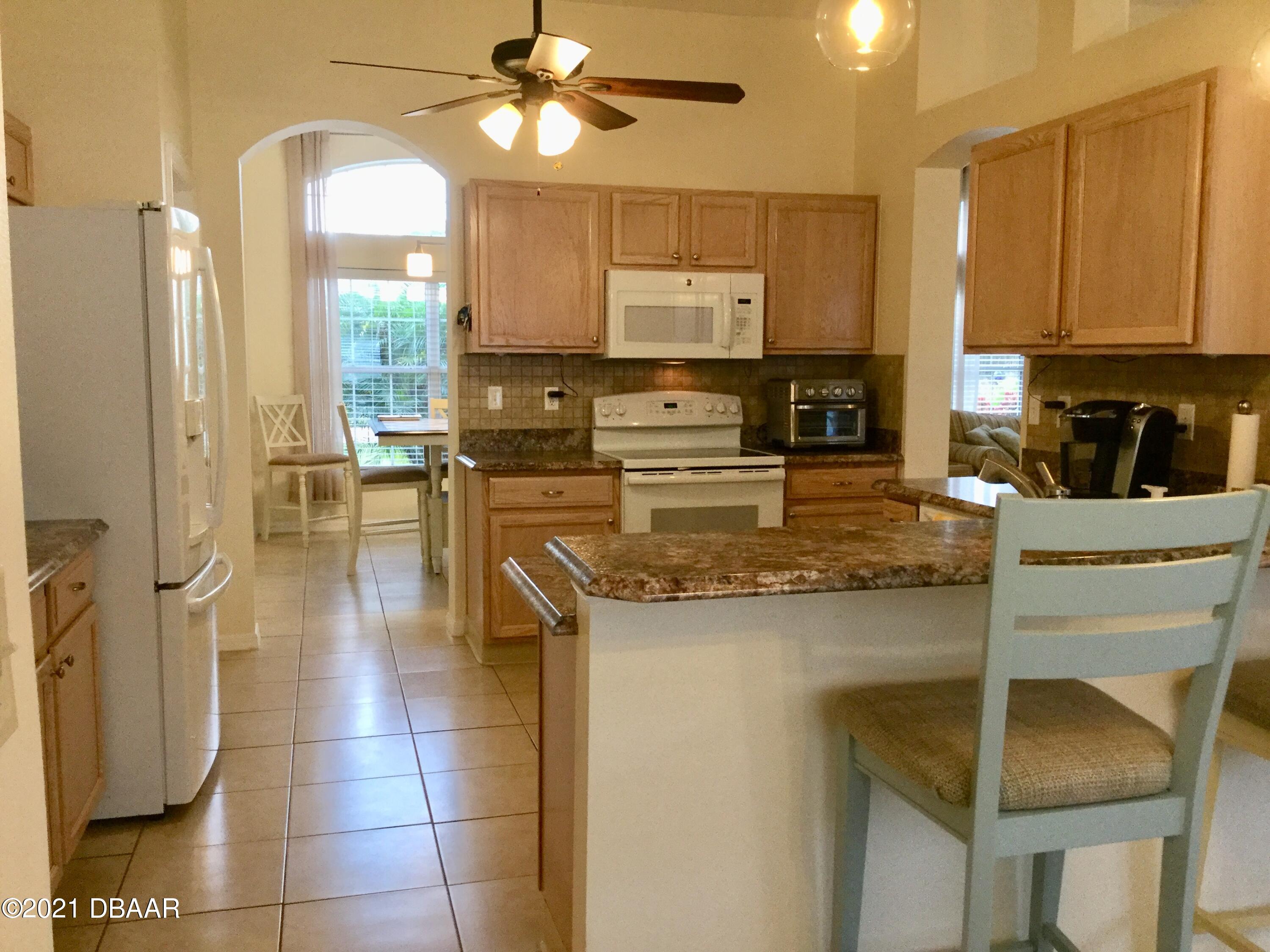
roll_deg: -0.4
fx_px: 1137
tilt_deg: -6.4
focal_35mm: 31
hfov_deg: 58.4
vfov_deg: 45.4
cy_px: 476
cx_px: 635
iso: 100
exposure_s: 1/30
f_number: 2.4
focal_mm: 3.3
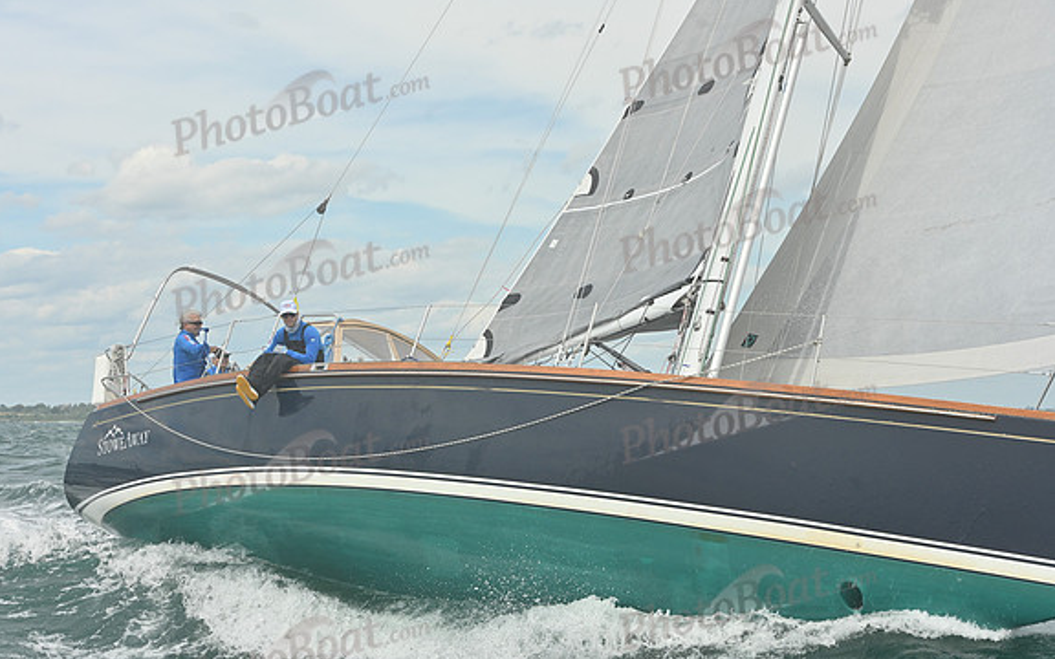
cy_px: 347
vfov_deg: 16.3
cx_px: 526
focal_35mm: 80
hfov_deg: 25.8
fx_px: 2300
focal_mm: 78
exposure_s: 1/1250
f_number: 9
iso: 320
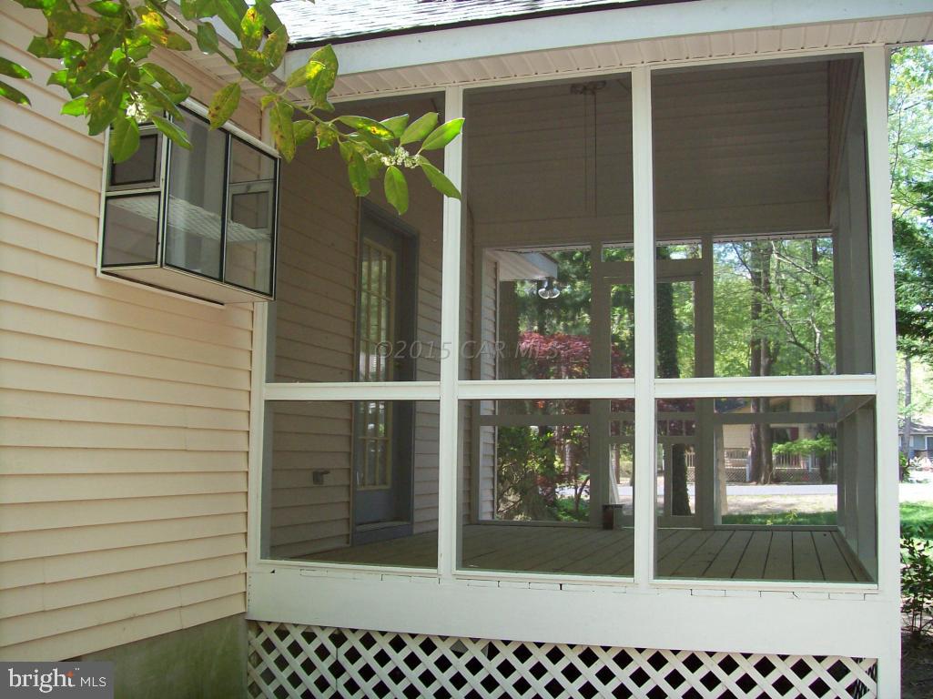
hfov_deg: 51.4
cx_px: 466
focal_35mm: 36
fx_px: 970
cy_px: 350
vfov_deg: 39.6
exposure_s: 1/143
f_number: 2.7
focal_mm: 6
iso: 80
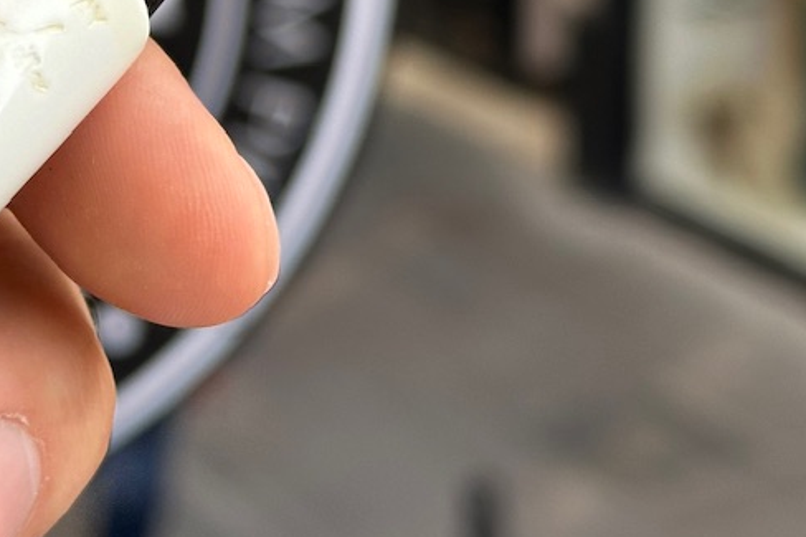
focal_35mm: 131
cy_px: -8
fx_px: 2932
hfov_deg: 15.3
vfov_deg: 10.4
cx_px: -36
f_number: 1.78
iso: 64
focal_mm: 6.86
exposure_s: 1/719
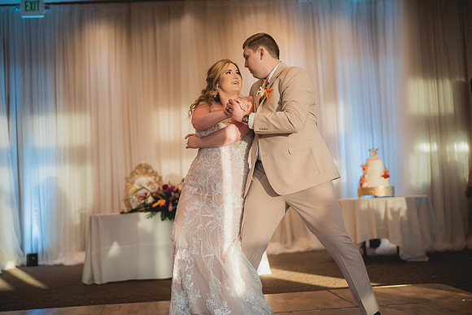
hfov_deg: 39.6
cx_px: 236
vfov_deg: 27.0
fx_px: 656
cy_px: 158
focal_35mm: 50
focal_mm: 50
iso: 1250
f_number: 1.4
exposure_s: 1/2000
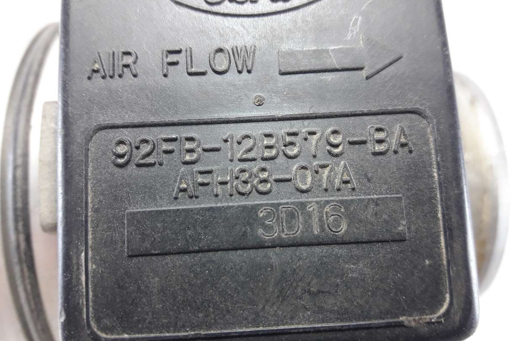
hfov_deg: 61.9
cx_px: 253
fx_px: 426
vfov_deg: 43.6
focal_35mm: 30
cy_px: 172
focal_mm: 3.7
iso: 100
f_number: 1.9
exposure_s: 1/33
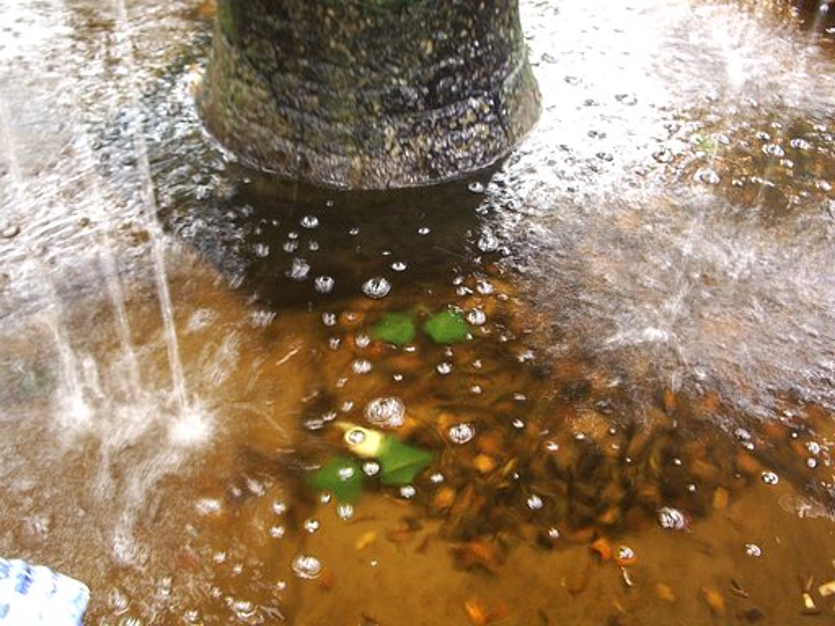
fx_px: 989
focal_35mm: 41
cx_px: 418
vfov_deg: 35.1
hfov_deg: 45.8
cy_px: 313
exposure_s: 1/5
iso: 100
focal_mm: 6.8
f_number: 2.8
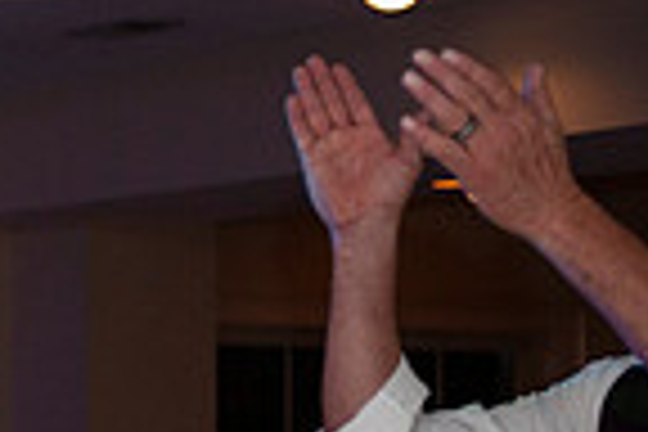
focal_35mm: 233
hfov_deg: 8.4
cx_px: -598
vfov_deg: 5.9
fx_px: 4194
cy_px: 310
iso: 640
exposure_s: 1/200
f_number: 2.8
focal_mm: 58
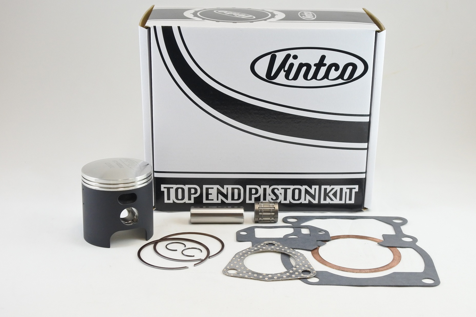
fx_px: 621
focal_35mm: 47
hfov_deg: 41.9
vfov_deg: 28.6
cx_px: 238
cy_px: 158
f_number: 4.5
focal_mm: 17.6
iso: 560
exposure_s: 1/125
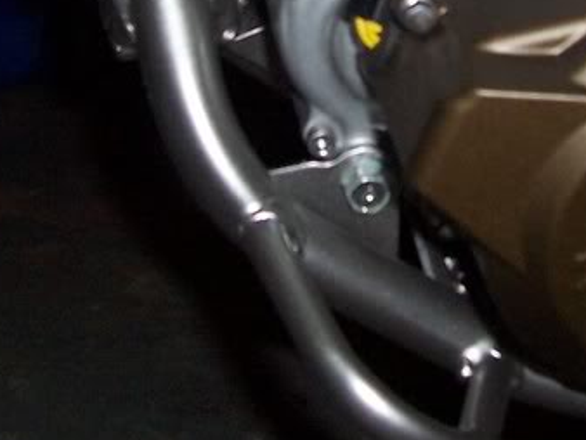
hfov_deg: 19.0
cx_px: 390
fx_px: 1745
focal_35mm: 103
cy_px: -123
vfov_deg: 13.9
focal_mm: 5.6
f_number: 2.7
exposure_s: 1/60
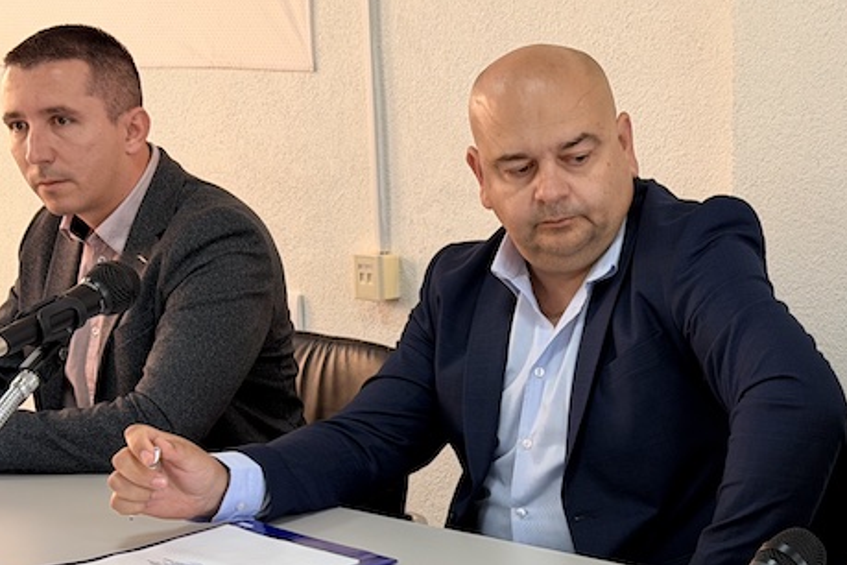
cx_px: 650
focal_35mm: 87
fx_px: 2047
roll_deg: +0.8
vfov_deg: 15.6
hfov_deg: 23.1
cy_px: 425
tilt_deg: -11.1
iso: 80
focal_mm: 6.76
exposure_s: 1/121
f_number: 1.78
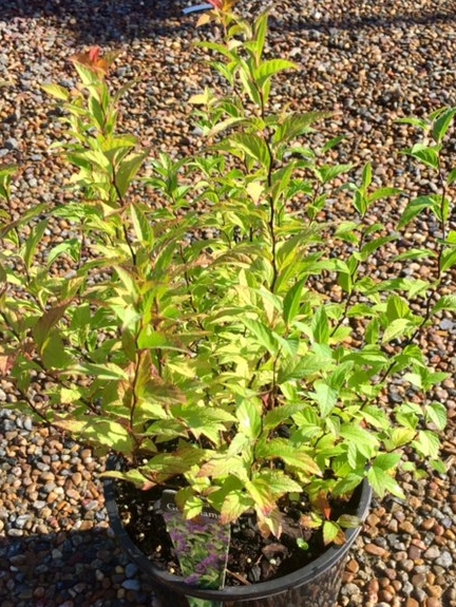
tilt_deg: -43.5
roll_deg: +3.9
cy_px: 304
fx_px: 509
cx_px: 228
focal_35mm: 29
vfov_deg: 61.6
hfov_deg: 48.3
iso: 32
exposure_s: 1/842
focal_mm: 4.15
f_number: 2.2
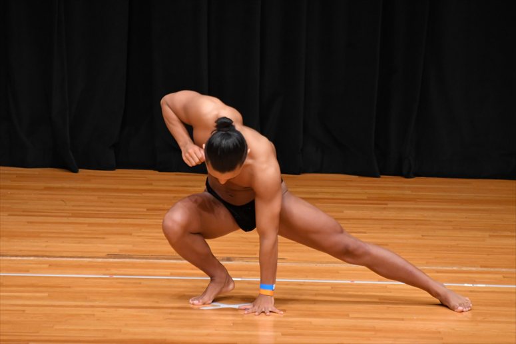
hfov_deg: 4.6
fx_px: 6447
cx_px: 258
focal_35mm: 450
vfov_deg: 3.1
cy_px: 172
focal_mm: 300
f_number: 5.6
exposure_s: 1/400
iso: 3200
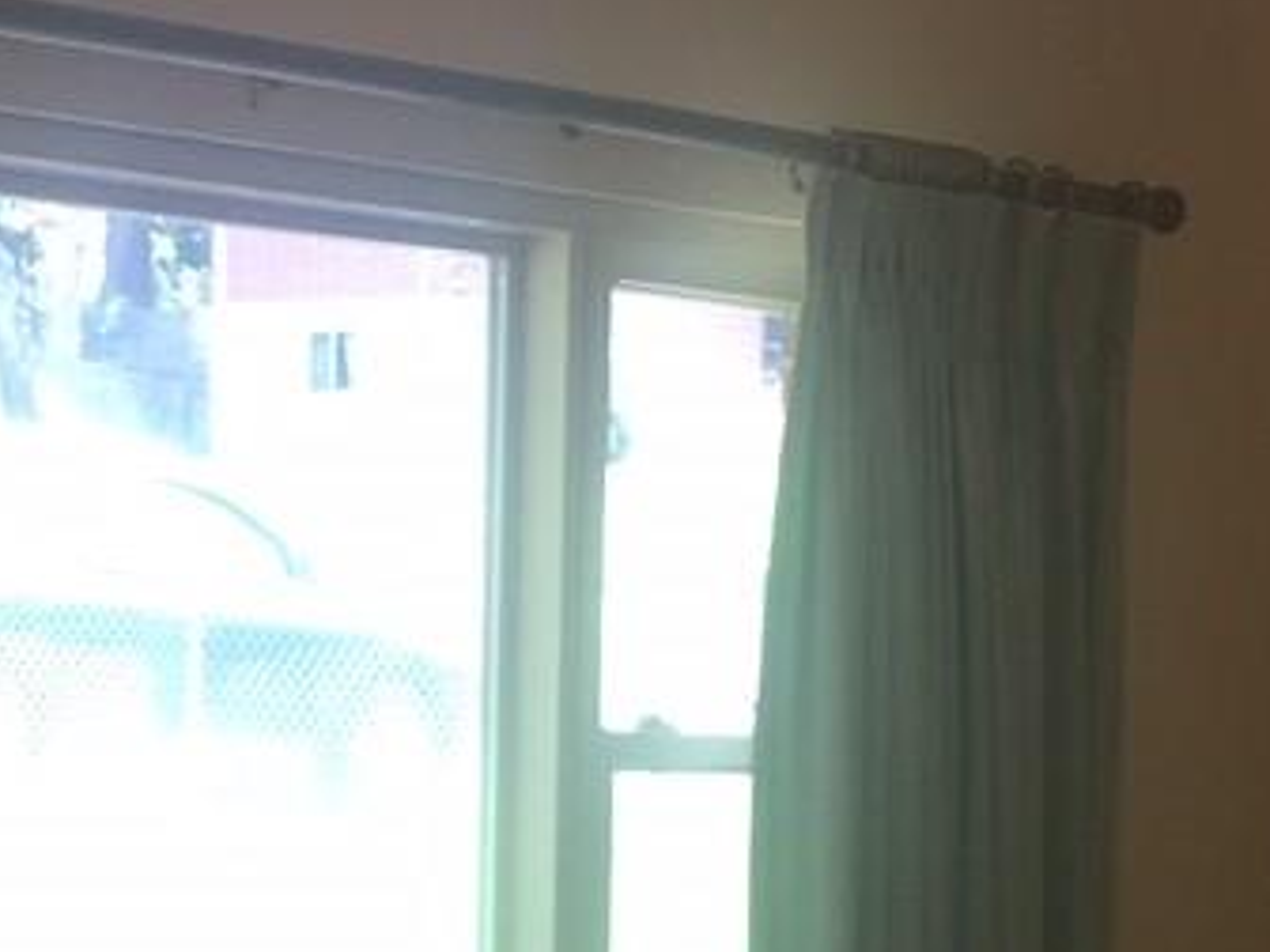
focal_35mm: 141
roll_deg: -0.4
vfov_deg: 10.3
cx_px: 529
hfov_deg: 14.0
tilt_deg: -6.6
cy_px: 1254
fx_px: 5173
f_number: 2.2
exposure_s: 1/60
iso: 40
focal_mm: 4.15
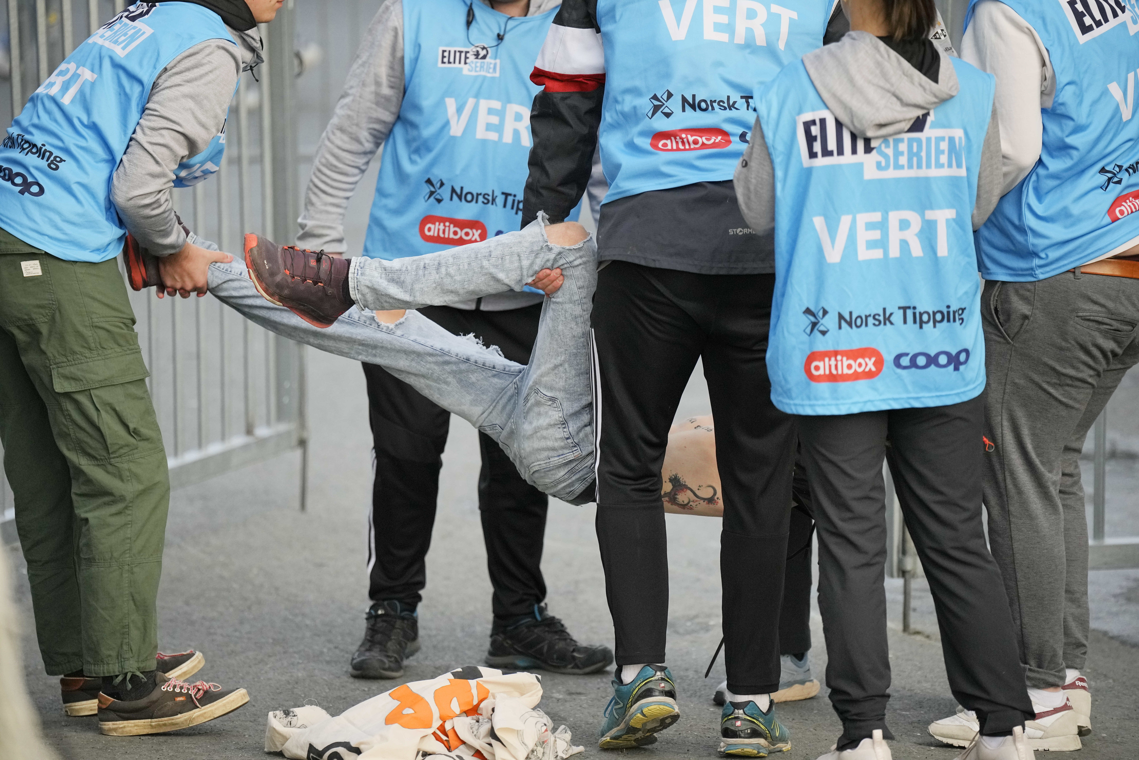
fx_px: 5378
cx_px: 570
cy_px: 380
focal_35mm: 170
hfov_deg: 12.1
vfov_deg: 8.1
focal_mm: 170
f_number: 2.8
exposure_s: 1/2000
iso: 1600
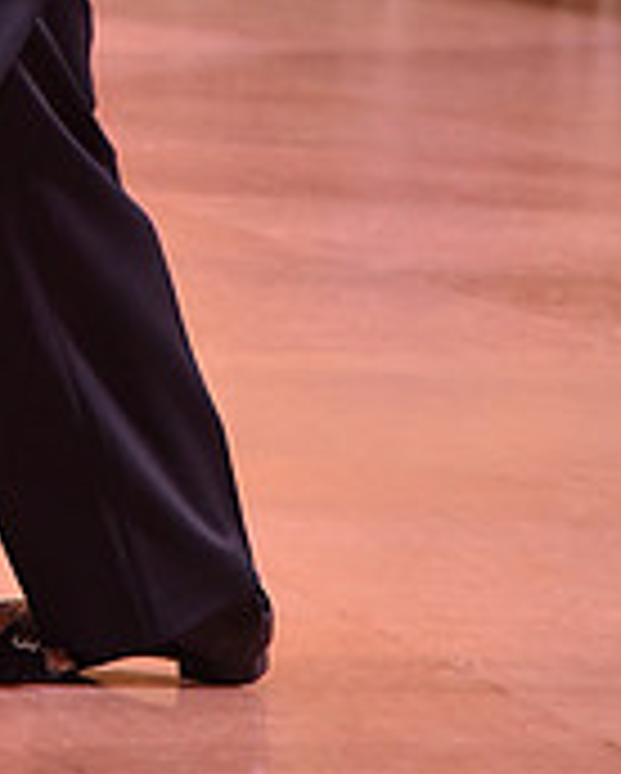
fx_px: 8692
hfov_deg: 4.1
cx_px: -151
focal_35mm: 379
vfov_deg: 5.1
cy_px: -333
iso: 2500
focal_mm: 120
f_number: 5.6
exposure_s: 1/250
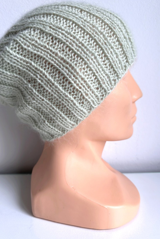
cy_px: 113
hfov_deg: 47.9
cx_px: 71
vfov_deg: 67.3
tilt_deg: -9.6
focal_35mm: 27
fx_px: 180
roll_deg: -0.7
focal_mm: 6.86
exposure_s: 1/183
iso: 80
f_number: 1.78
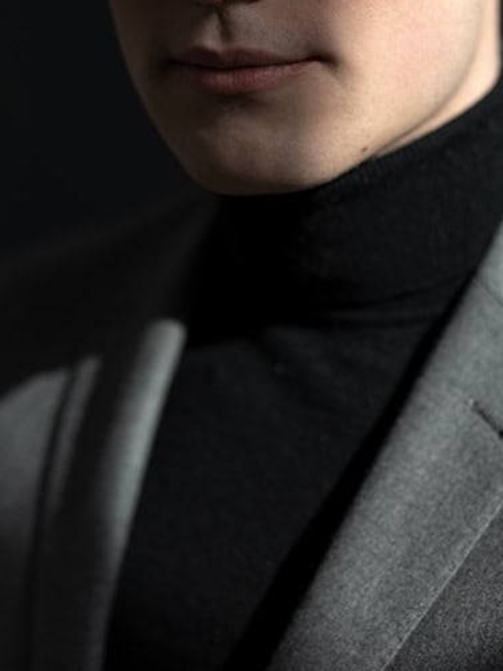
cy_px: 102
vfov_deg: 14.1
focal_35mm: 139
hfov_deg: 10.7
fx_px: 2694
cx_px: 272
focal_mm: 80
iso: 100
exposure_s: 1/1250
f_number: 2.2
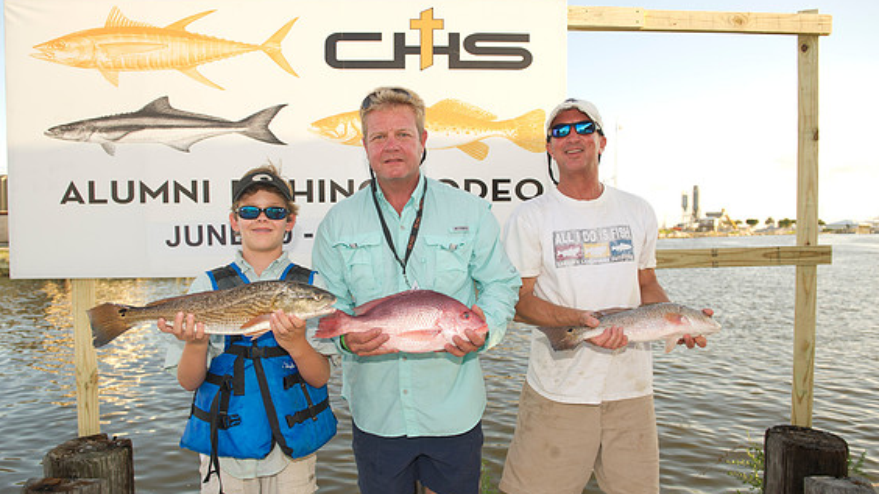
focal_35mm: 28
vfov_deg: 41.5
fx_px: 652
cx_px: 435
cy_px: 254
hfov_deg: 67.9
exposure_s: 1/200
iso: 125
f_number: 4.5
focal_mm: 26
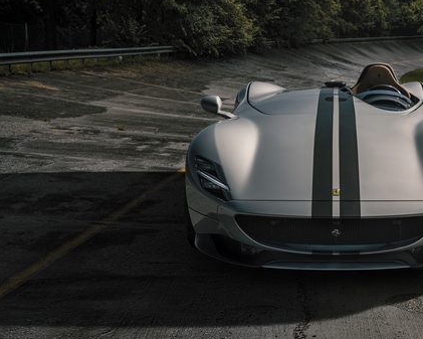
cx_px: 335
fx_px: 977
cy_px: 127
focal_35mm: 78
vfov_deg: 19.6
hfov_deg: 24.1
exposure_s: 1/200
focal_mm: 50
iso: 100
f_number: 9
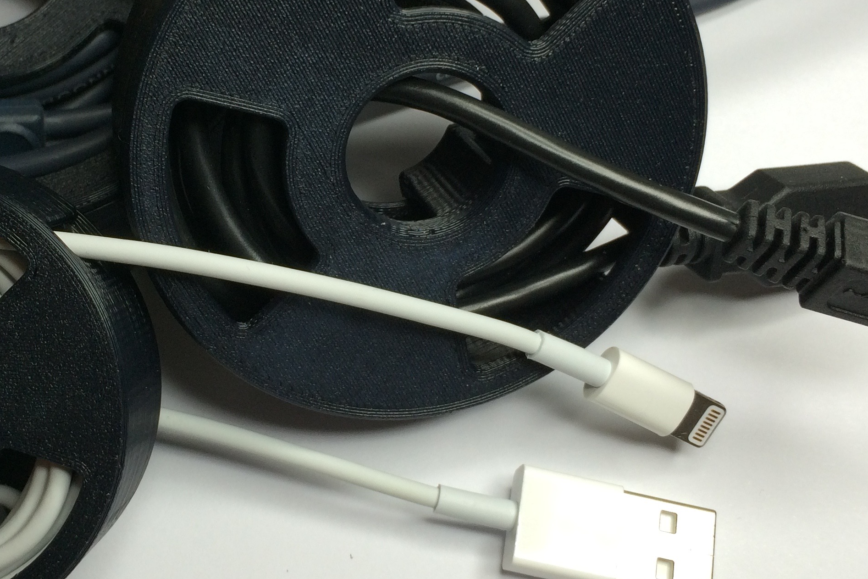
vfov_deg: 26.0
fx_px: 1254
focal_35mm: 52
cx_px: 306
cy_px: 244
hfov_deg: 37.9
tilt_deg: -65.6
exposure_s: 1/50
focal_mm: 4.15
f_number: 2.2
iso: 32
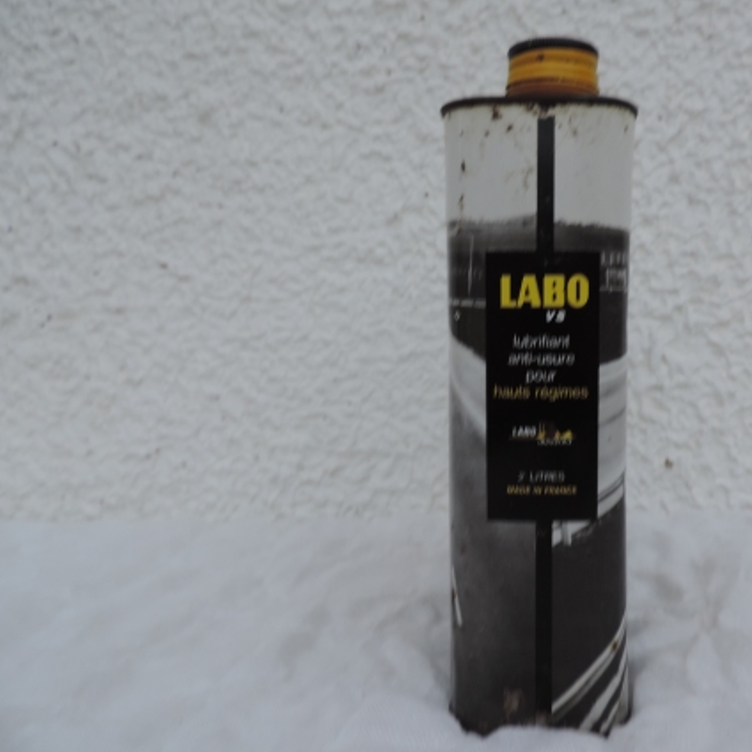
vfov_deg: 54.0
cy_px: 380
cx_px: 514
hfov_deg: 52.8
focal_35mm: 30
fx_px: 737
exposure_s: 1/40
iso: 80
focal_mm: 4.3
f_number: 3
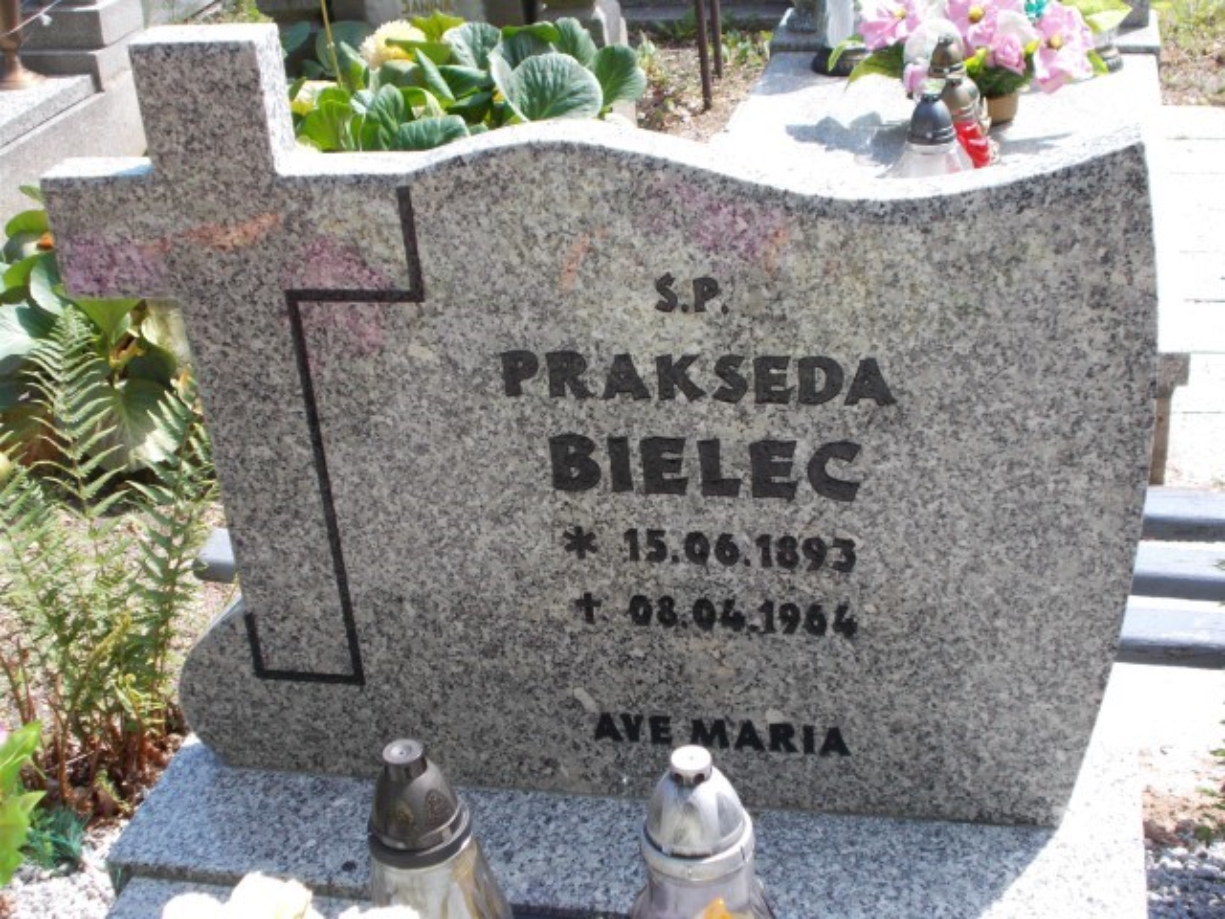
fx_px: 1769
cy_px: 460
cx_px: 612
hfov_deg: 38.2
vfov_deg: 29.1
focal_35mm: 50
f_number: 4.5
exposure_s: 1/250
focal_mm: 9
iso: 80
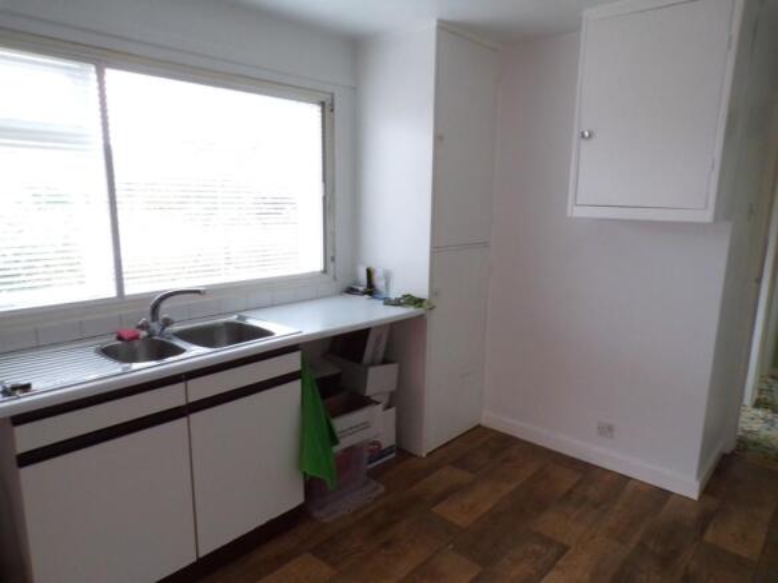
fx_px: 539
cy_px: 292
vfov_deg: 56.8
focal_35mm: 24
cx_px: 389
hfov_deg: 71.6
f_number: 8
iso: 200
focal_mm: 4.3
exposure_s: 1/10
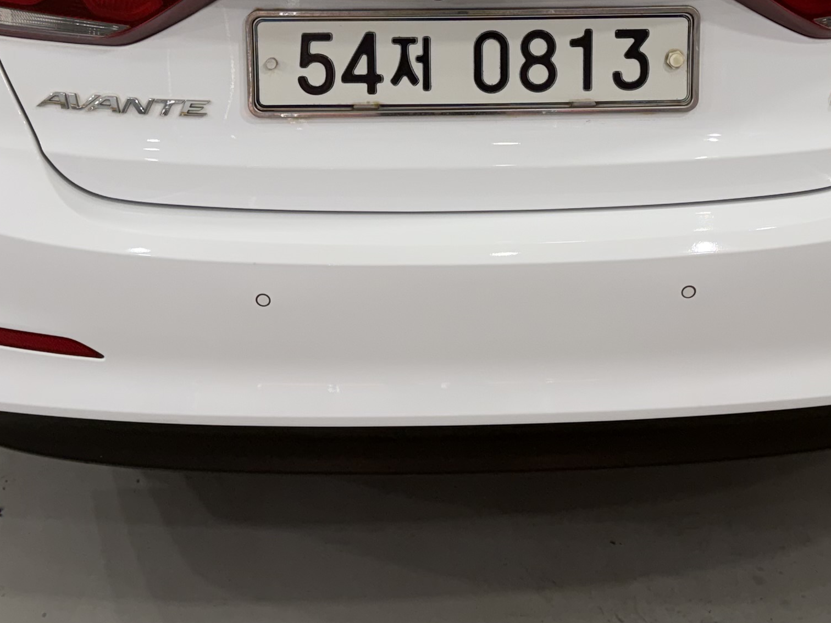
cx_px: 494
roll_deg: -1.2
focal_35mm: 64
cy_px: -7
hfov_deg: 30.2
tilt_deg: -19.2
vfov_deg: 22.0
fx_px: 1536
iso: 80
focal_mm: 6.76
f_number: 1.78
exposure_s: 1/120
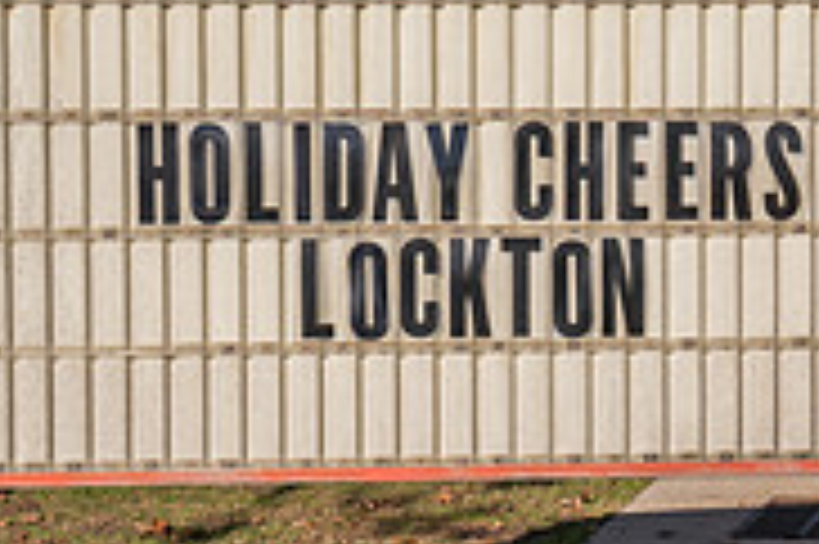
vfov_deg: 10.2
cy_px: 173
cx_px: 711
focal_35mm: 134
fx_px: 3046
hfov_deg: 15.2
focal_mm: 42
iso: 160
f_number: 4.5
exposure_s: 1/1600
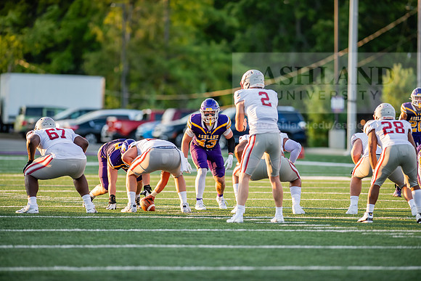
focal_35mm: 300
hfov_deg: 6.9
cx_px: 210
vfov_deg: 4.6
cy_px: 140
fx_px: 3509
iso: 800
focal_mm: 300
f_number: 3.2
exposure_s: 1/1250
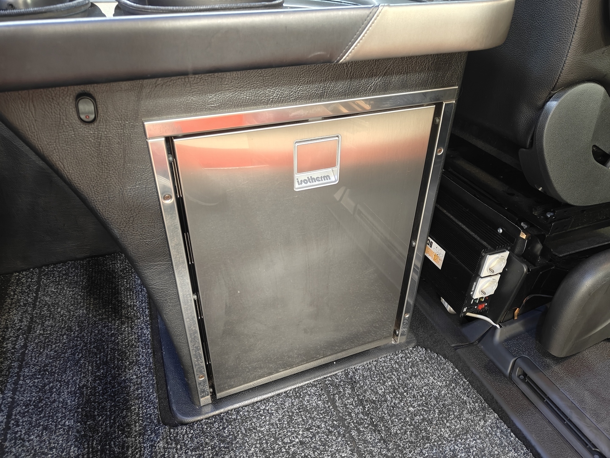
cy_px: 229
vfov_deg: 56.8
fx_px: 423
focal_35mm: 24
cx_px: 305
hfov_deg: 71.6
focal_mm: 5.59
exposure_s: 1/20
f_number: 1.8
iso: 500
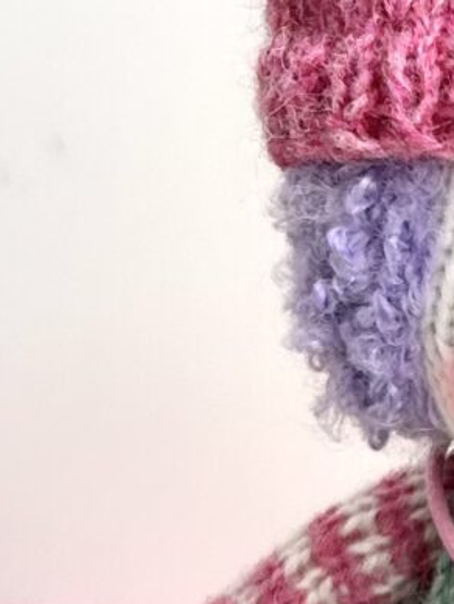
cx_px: 756
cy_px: 545
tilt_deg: -12.0
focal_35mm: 171
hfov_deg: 8.4
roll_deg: +1.4
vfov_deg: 11.5
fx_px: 2989
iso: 50
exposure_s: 1/121
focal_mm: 5.7
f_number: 1.5
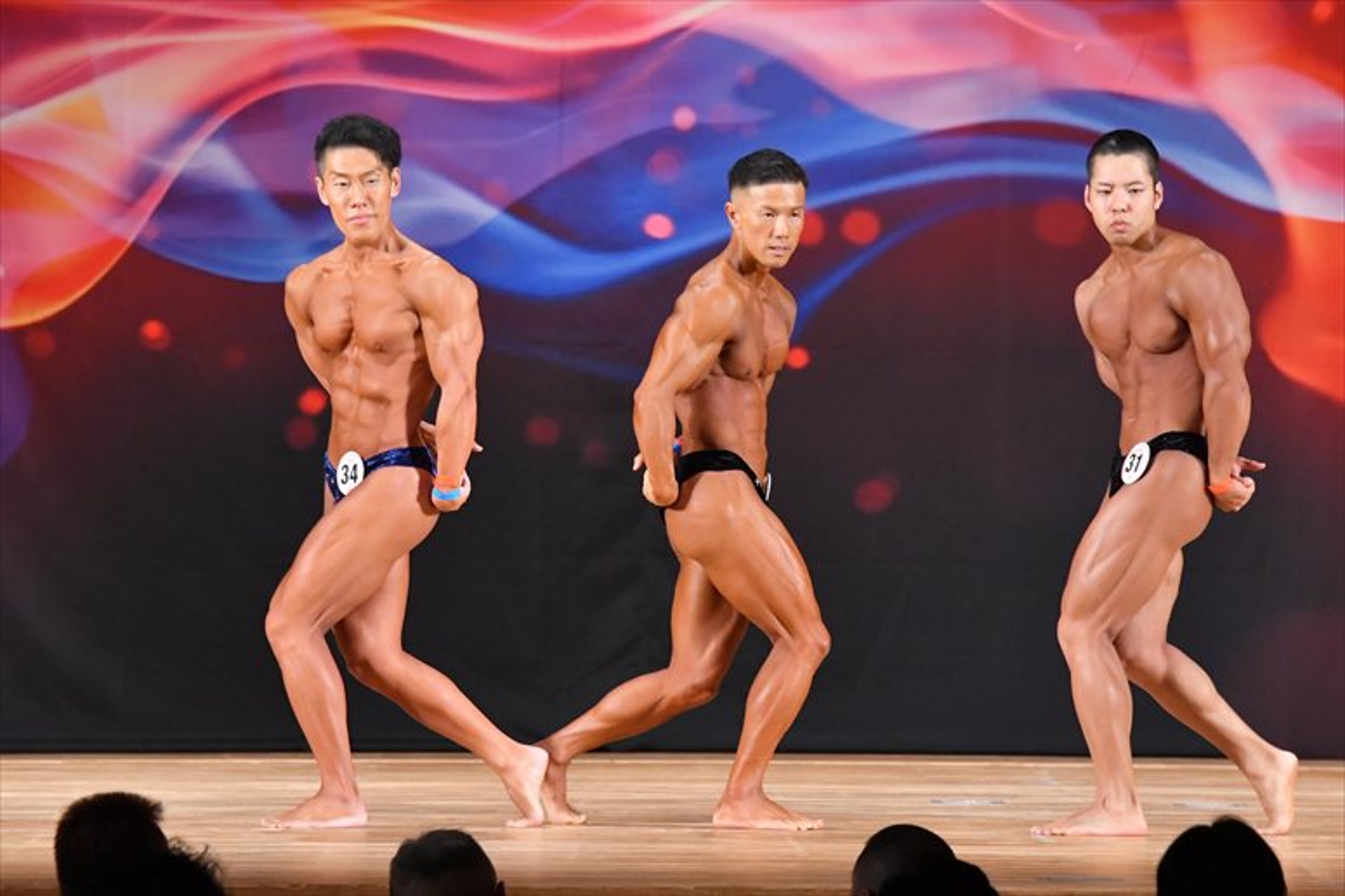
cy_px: 448
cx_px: 672
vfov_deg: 5.7
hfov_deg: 8.6
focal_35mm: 240
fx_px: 8962
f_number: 5.6
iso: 5600
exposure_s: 1/400
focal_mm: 160
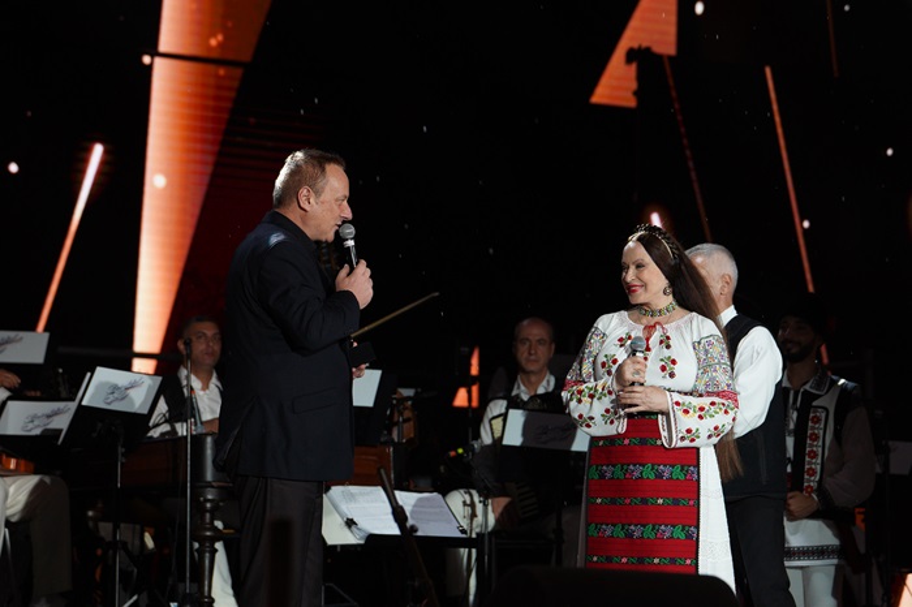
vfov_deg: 8.3
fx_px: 4203
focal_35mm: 166
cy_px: 304
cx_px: 456
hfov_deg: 12.4
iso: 1250
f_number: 3.5
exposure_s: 1/500
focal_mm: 111
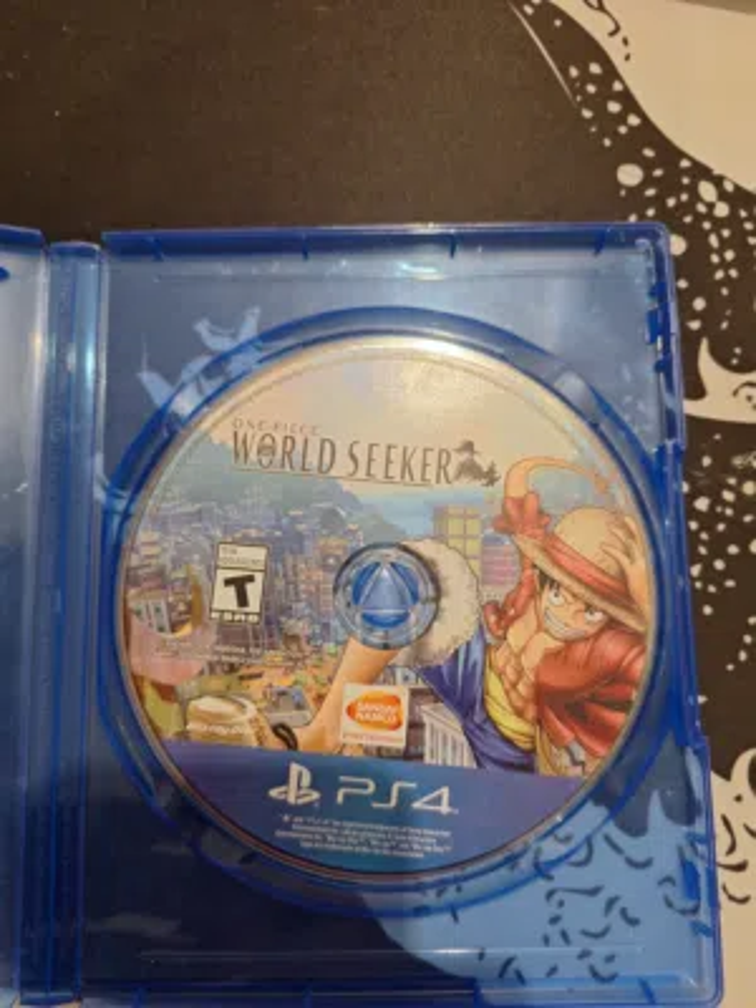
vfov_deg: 73.9
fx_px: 670
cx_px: 378
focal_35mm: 23
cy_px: 504
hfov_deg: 58.9
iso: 200
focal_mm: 5.54
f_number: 1.8
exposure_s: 1/50
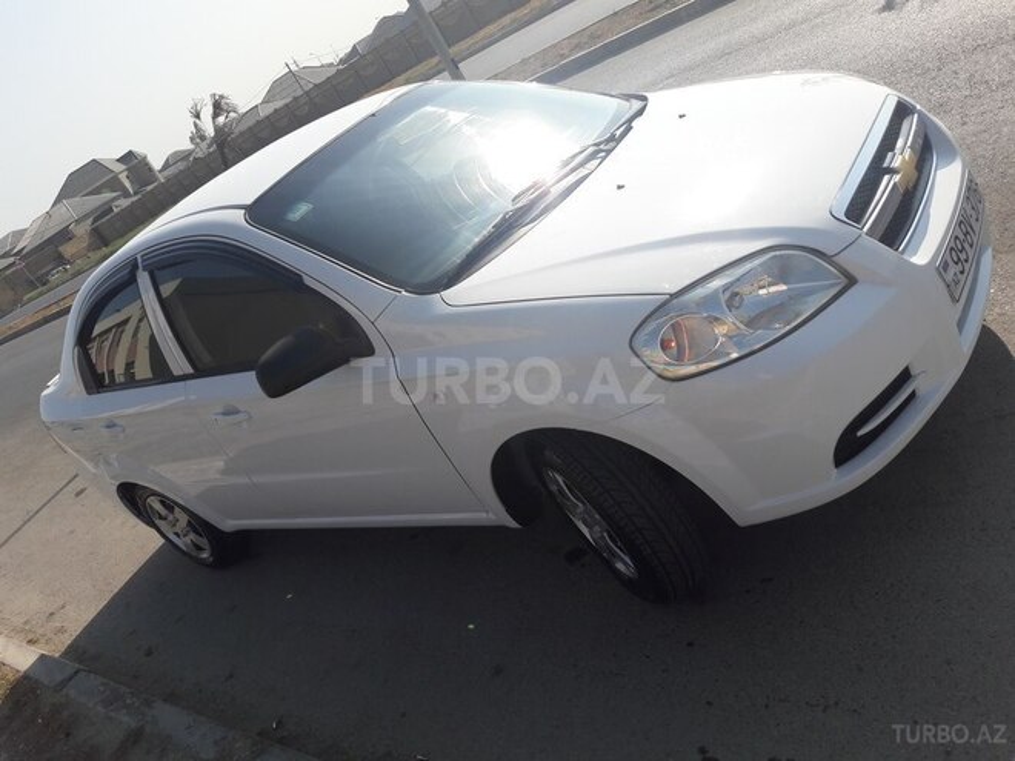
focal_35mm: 28
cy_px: 380
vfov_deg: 49.7
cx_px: 508
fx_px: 821
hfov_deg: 63.4
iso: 40
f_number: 1.9
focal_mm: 3.7
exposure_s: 1/1984
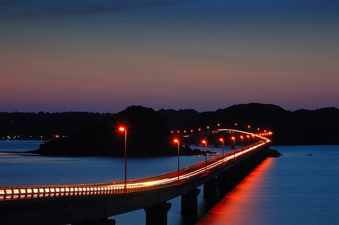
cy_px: 112
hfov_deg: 19.5
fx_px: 987
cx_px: 170
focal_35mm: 105
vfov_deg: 13.0
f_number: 25
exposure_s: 30
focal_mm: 70
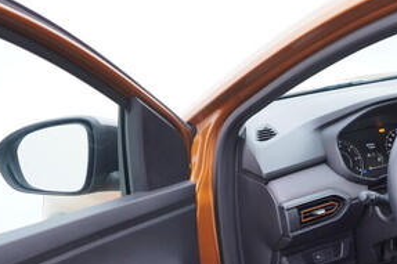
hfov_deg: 28.6
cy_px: 216
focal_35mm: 69
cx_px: 317
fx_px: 760
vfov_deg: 19.5
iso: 160
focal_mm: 24
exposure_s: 1/40
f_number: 2.8
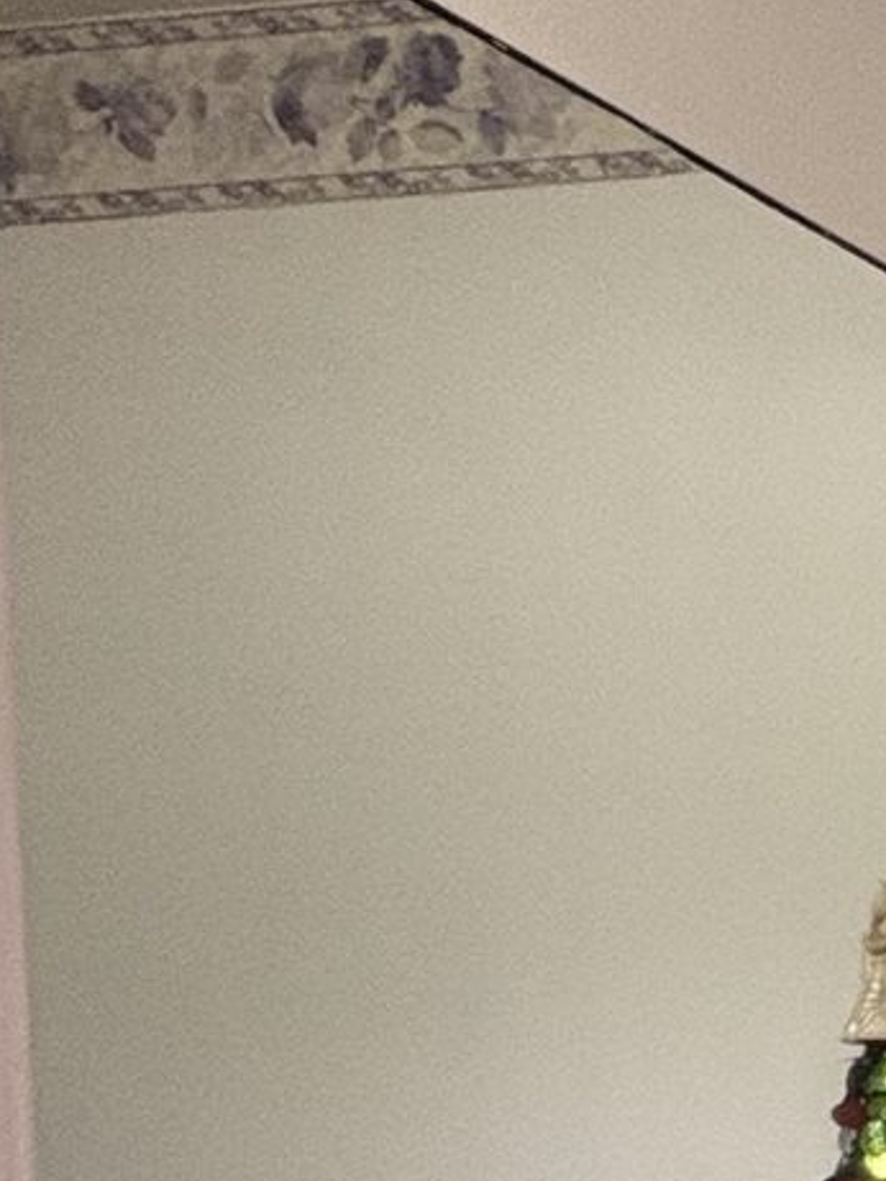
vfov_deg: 24.7
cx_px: 2148
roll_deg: -2.0
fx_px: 2388
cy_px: 1465
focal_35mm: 70
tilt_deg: -5.1
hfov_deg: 14.1
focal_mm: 2.22
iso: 250
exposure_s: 1/60
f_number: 2.2
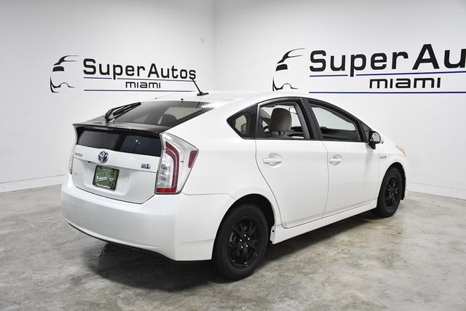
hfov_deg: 53.1
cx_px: 233
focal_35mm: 36
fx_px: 466
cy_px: 156
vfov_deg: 36.9
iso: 2500
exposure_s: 1/640
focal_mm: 24
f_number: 4.5
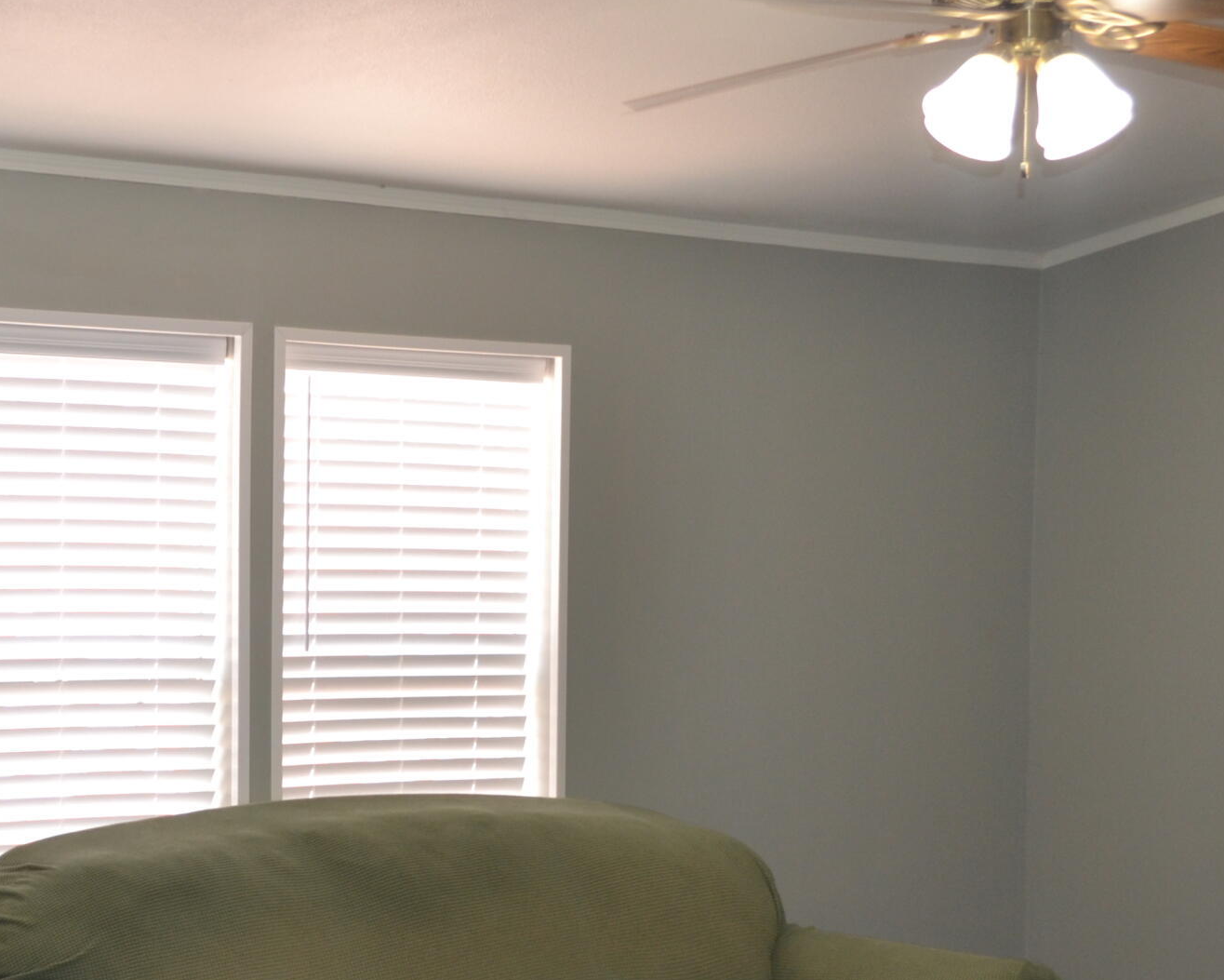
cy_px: 740
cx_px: 364
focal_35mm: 77
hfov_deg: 24.6
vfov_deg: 19.8
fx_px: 2790
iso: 400
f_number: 4
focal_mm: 24
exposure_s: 1/60
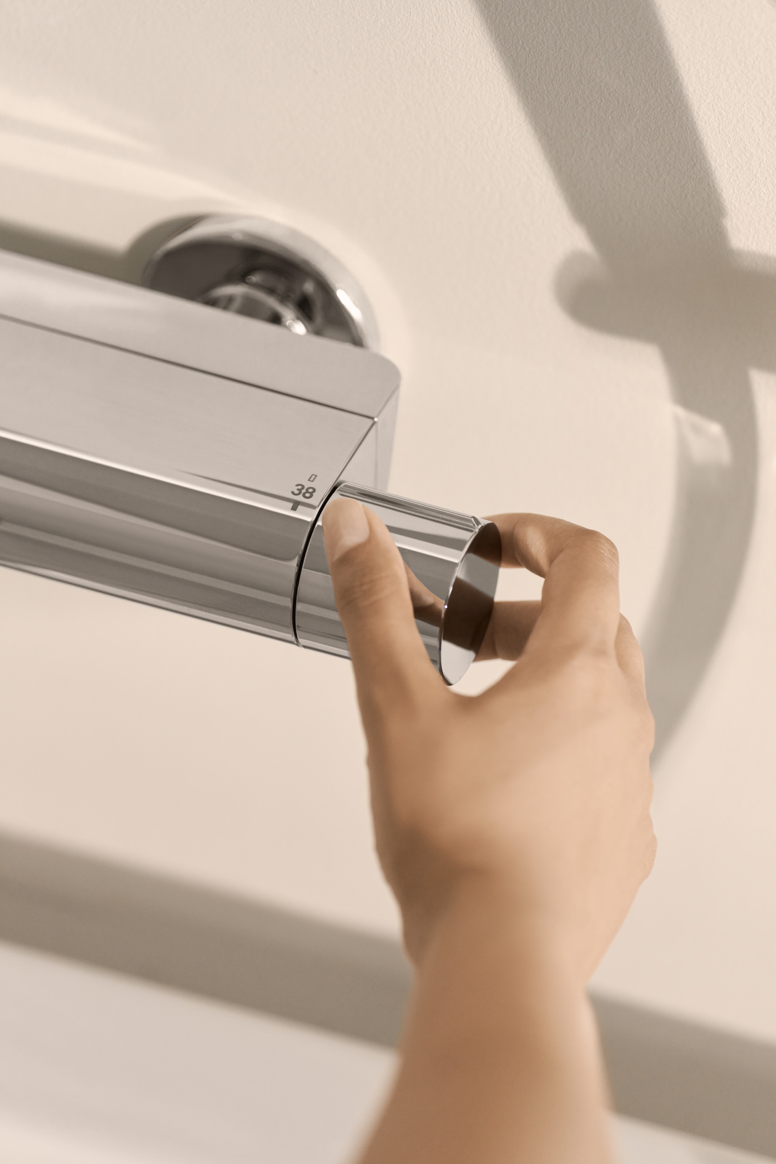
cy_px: 582
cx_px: 388
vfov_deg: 15.2
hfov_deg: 10.2
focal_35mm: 135
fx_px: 4366
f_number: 3.5
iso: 800
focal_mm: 135
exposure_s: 1/250
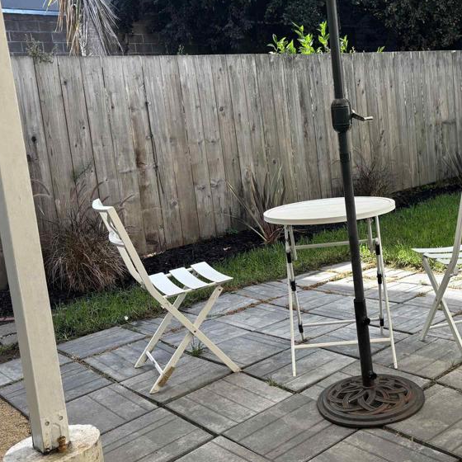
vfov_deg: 40.0
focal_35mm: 42
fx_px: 634
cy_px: 205
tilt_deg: -7.5
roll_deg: +5.8
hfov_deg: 39.6
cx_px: 304
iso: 50
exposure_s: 1/615
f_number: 1.6
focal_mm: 5.96
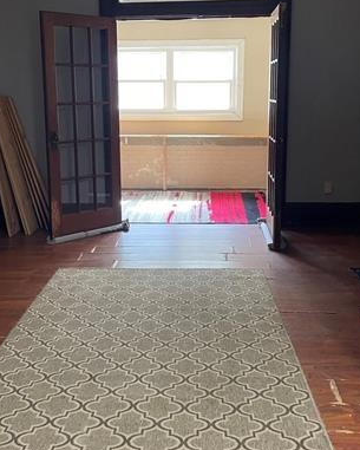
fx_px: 533
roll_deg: +0.5
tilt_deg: -8.5
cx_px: 170
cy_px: 176
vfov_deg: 45.5
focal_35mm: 40
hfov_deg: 37.3
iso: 250
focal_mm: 4.2
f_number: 1.6
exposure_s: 1/60
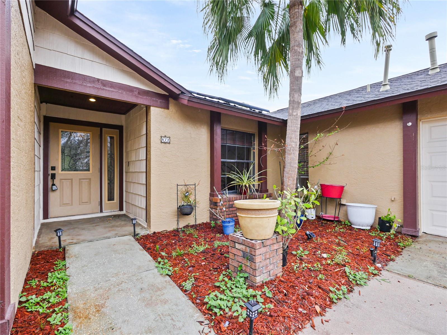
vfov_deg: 78.1
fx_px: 207
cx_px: 224
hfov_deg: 94.5
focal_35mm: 16
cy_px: 168
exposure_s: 1/125
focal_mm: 8
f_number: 4.5
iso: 200
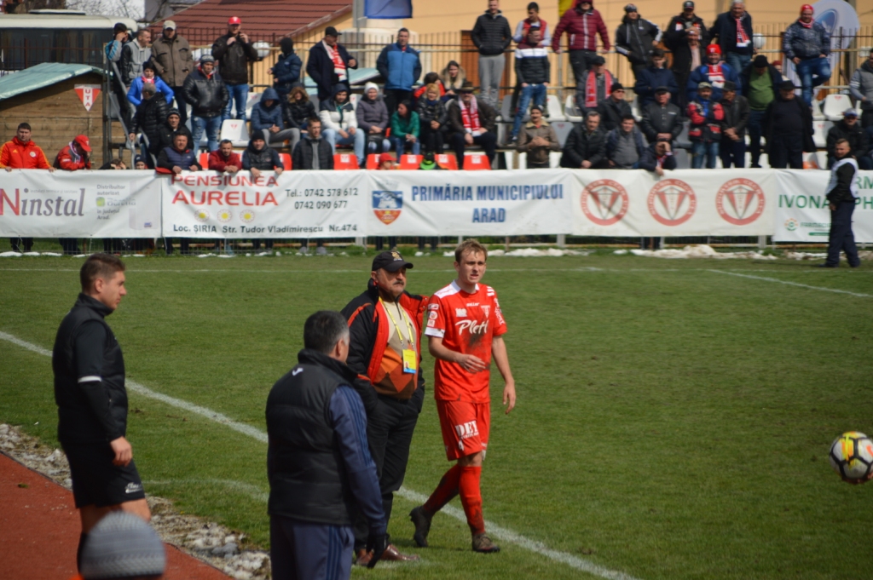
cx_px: 436
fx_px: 6542
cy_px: 290
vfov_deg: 5.1
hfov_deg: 7.6
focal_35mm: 270
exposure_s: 1/500
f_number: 6.3
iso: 125
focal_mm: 180
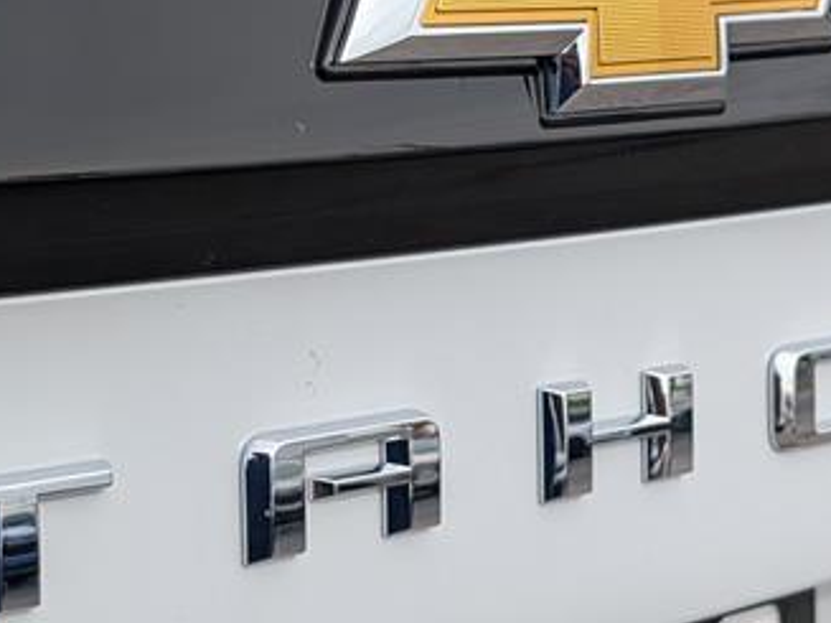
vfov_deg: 15.4
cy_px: 219
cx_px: 496
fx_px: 2304
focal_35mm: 96
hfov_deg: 20.4
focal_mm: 6.9
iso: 22
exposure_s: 1/833
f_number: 1.68
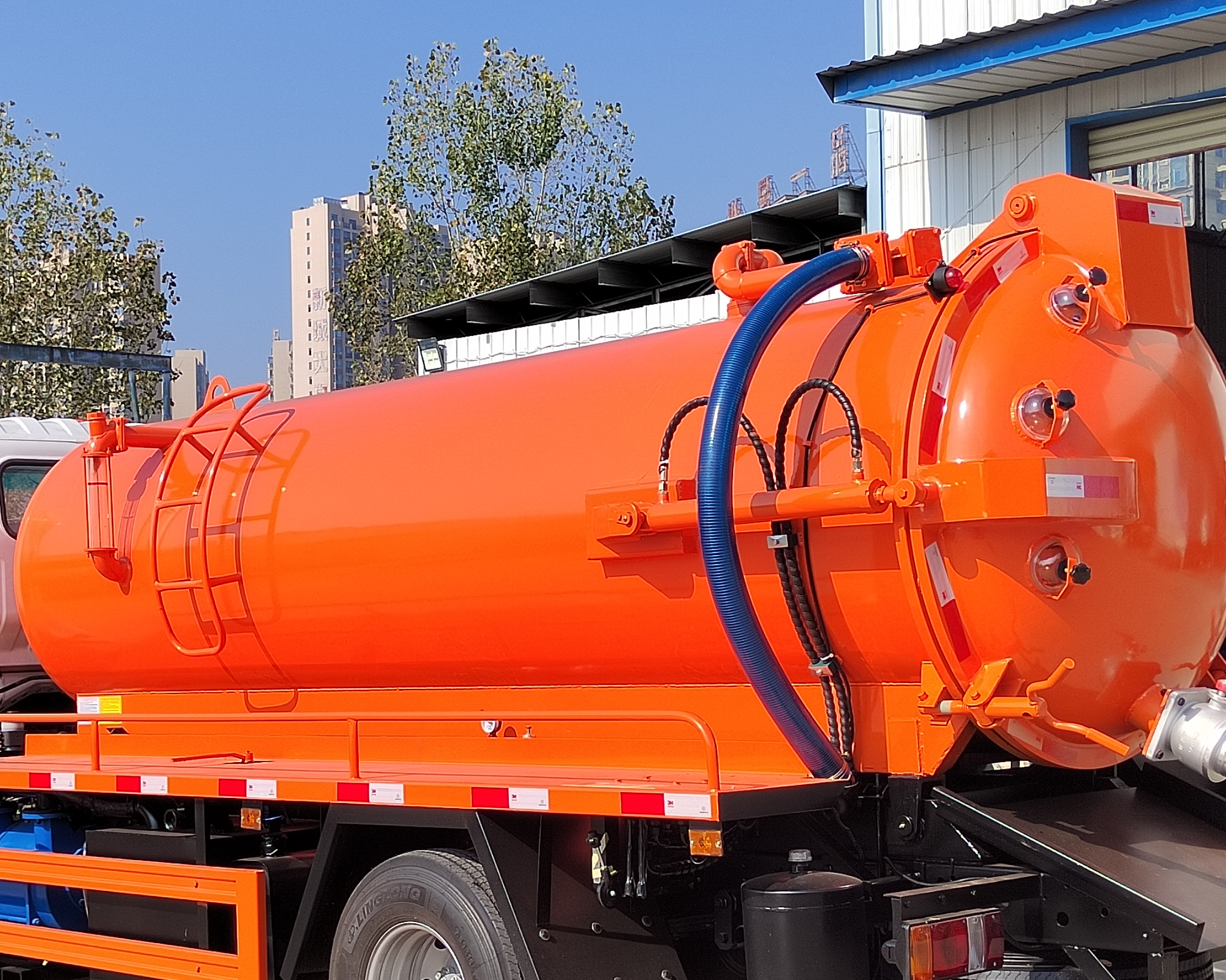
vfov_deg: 25.3
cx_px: 541
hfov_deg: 31.4
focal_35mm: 60
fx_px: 2177
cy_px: 585
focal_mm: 5.52
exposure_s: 1/2000
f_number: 1.9
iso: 203
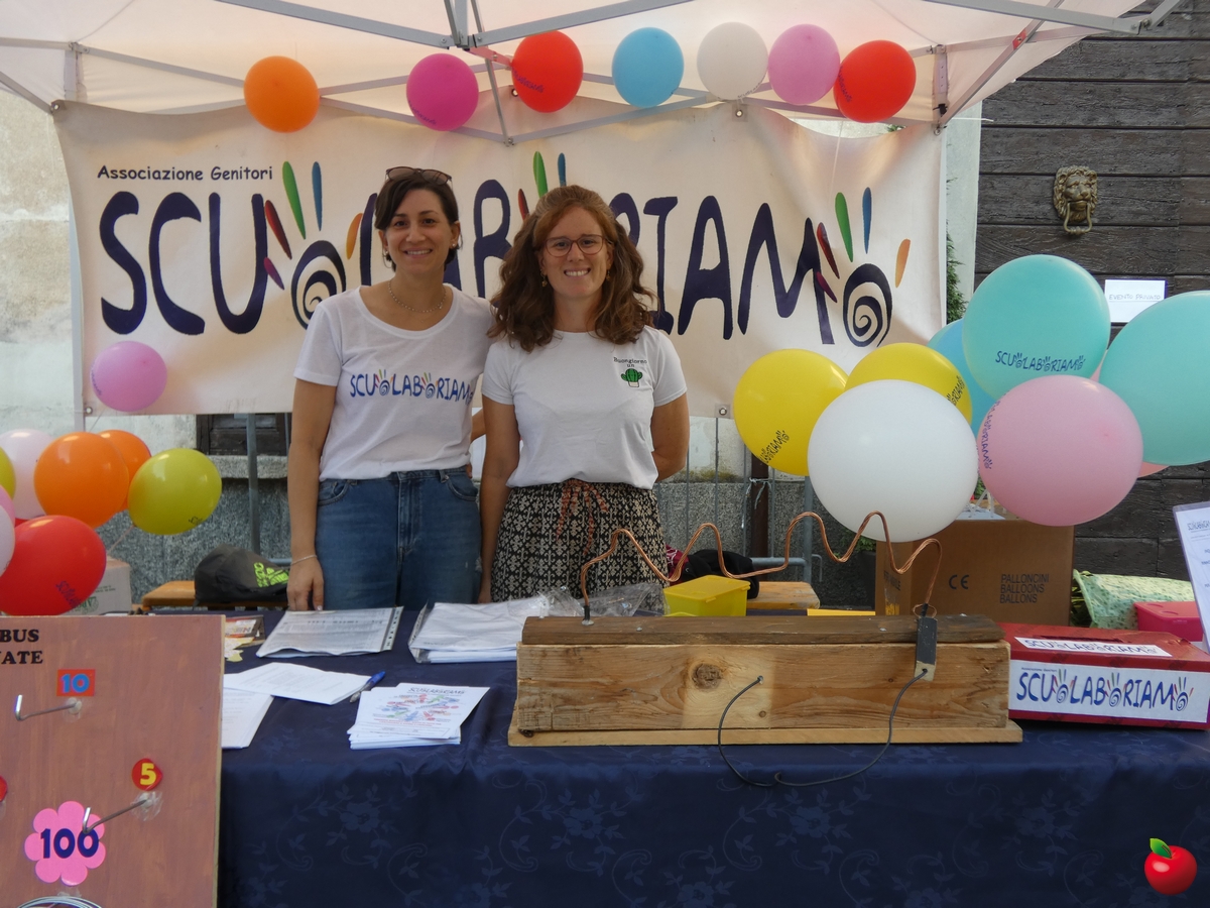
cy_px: 454
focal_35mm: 31
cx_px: 605
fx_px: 1084
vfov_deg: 45.4
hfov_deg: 58.4
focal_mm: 5.5
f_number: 3.3
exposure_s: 1/100
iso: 80
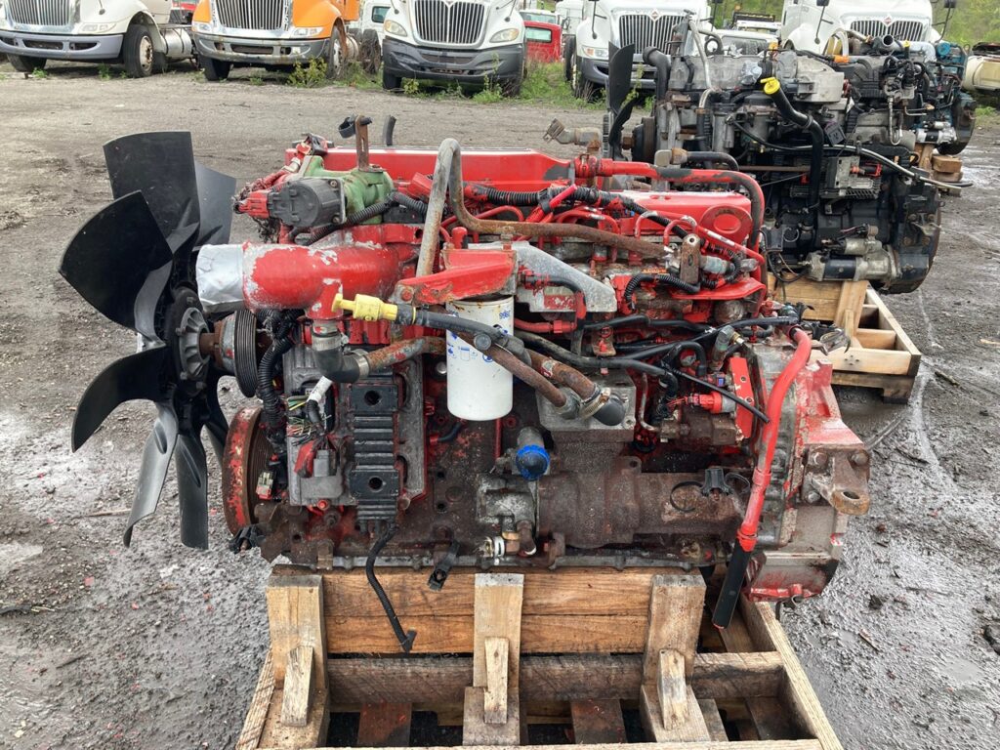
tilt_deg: -23.4
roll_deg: -2.0
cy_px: 375
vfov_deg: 49.7
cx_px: 500
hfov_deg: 63.4
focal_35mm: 28
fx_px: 809
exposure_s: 1/130
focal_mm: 3.99
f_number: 1.8
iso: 20
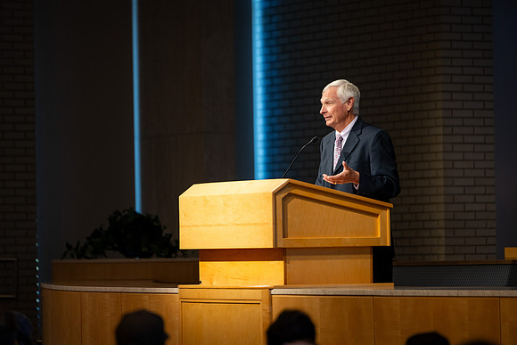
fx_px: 2801
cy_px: 181
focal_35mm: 195
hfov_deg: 10.5
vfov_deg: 7.0
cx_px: 237
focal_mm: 180
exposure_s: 1/125
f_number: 2.8
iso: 500
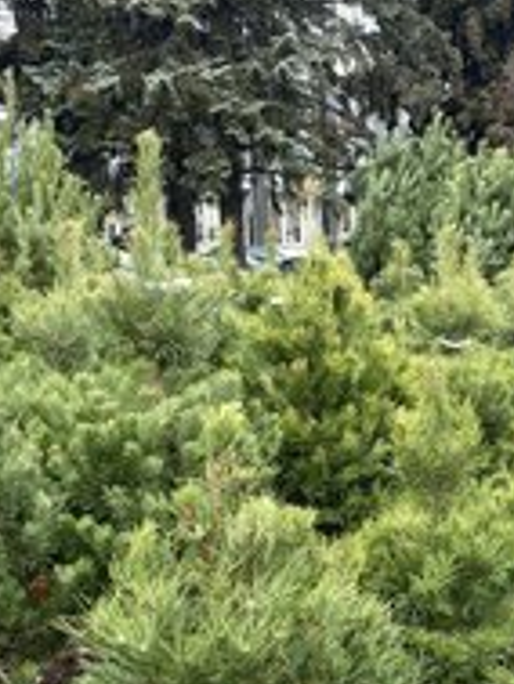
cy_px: 467
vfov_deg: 34.5
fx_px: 1088
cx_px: 481
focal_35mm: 55
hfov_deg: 25.6
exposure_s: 1/121
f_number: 1.6
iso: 64
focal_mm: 4.2
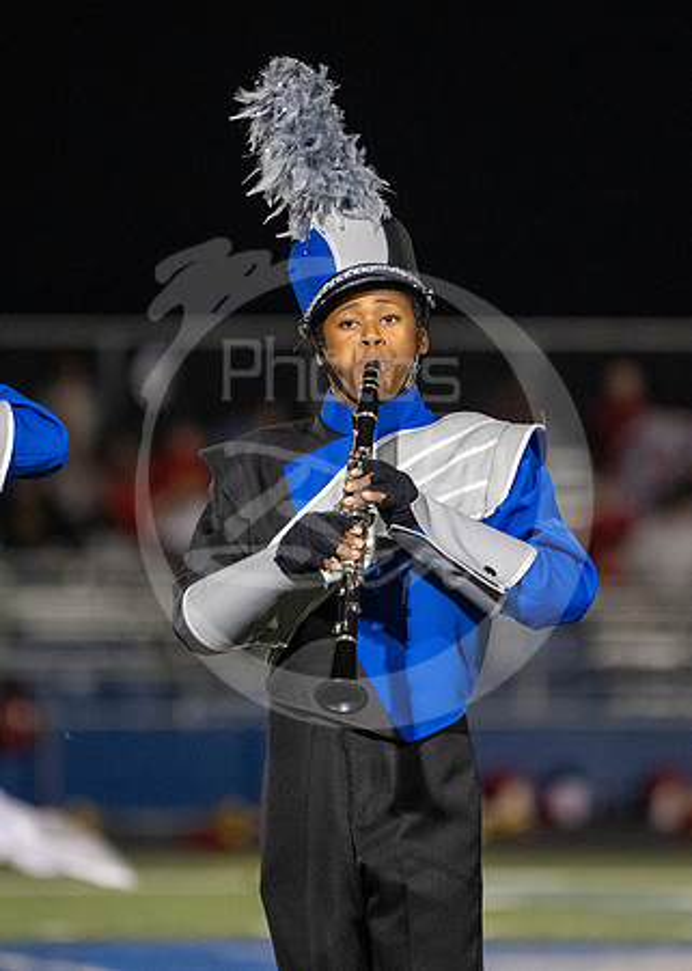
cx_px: 384
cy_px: 435
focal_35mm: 383
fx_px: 10535
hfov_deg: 3.8
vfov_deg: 5.3
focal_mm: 200
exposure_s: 1/500
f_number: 2.8
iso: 4000
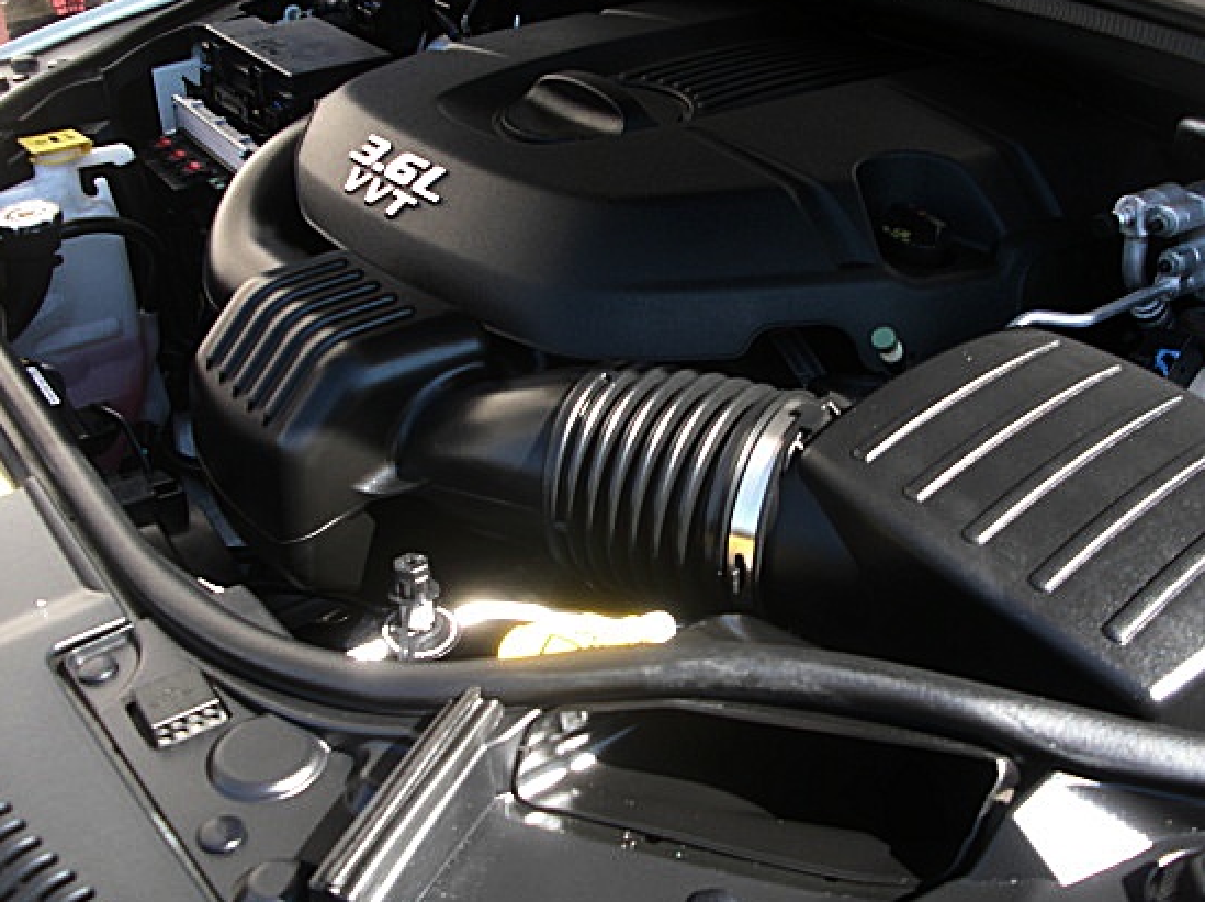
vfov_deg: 34.3
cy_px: 388
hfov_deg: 44.7
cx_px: 680
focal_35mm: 42
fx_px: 1461
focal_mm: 6.3
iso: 50
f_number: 2.8
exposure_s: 1/125
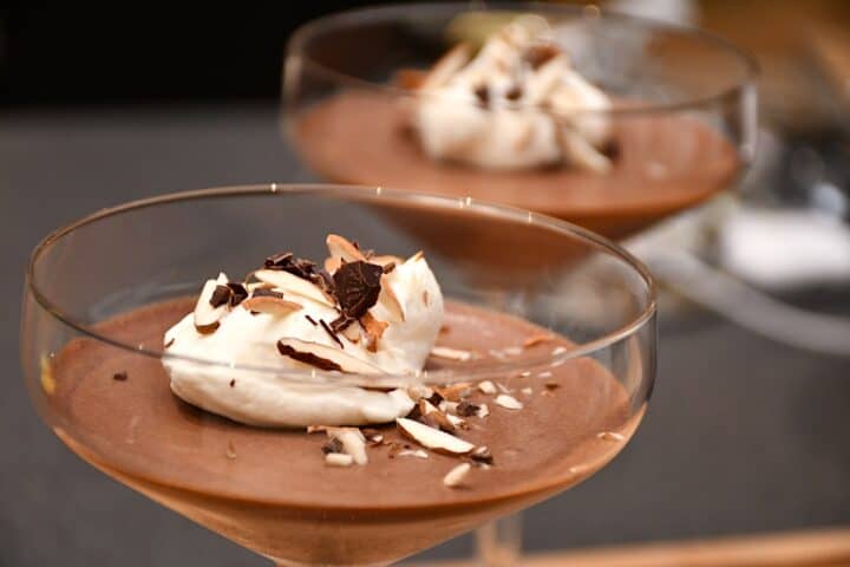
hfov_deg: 15.2
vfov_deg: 10.2
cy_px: 284
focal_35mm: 135
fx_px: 3187
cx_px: 425
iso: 1400
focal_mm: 90
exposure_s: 1/60
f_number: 5.3
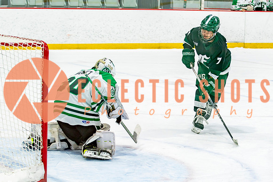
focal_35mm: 131
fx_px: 997
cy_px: 78
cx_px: 157
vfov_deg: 10.4
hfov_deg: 15.6
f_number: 3.2
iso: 500
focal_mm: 70
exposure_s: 1/640
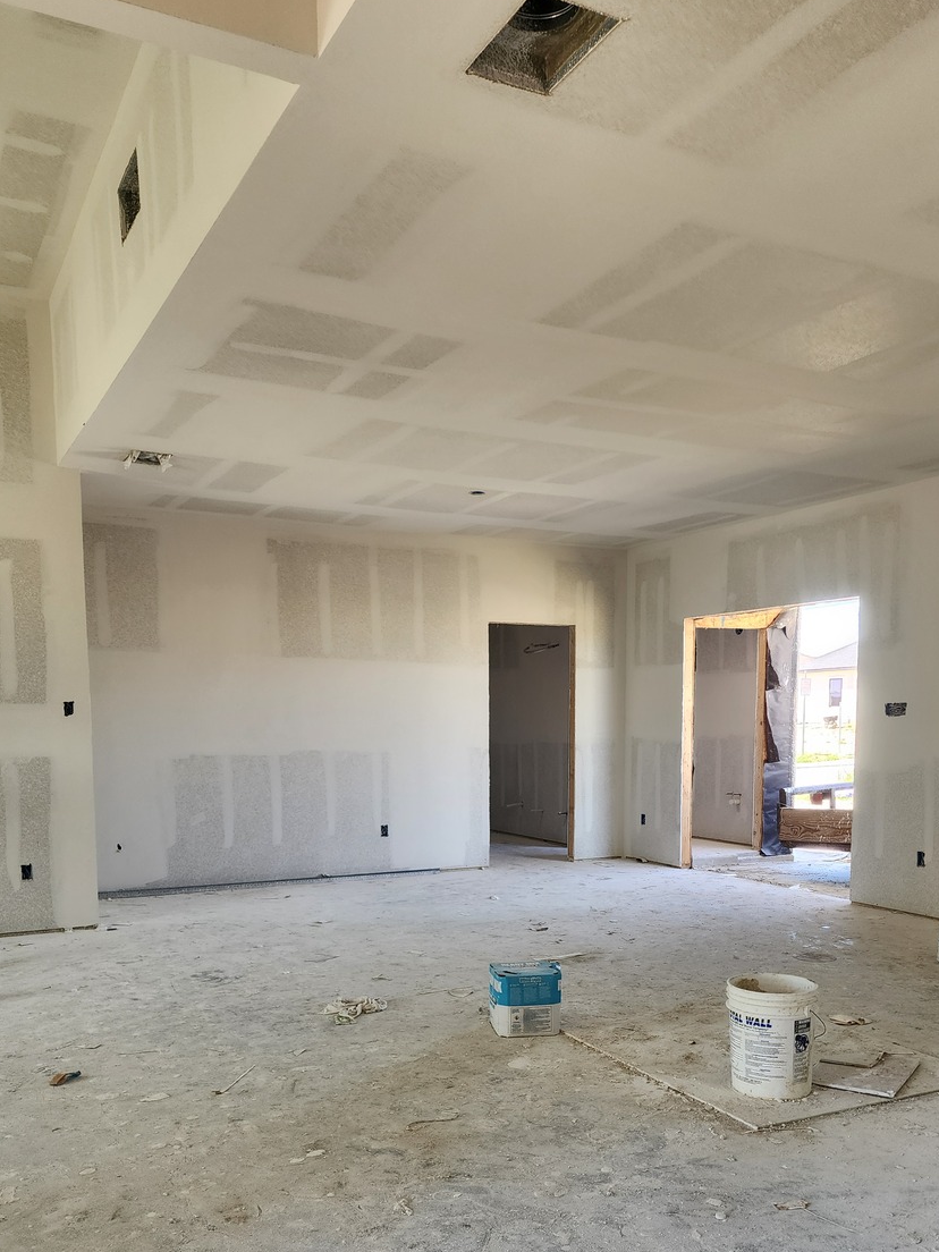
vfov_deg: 58.9
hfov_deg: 46.8
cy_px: 811
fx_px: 1085
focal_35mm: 30
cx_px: 502
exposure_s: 1/180
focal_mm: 6.4
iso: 100
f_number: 1.8
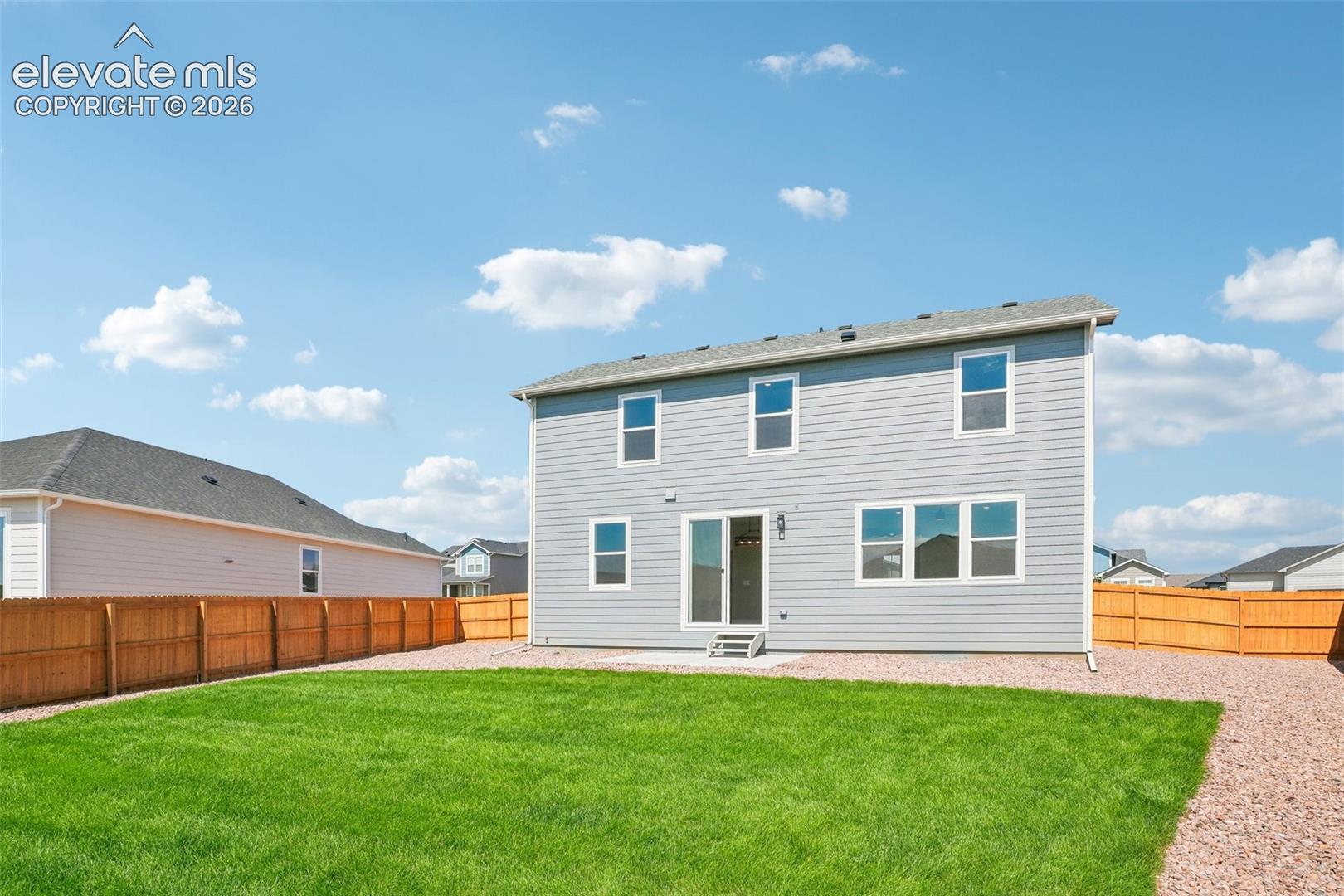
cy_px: 448
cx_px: 672
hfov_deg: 95.0
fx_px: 616
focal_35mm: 16
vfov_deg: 72.1
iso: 100
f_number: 8
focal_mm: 11
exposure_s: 1/500
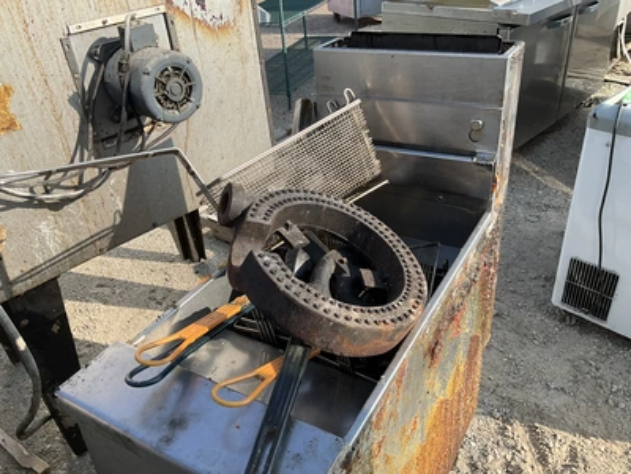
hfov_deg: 61.7
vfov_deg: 48.2
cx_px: 316
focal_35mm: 29
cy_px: 237
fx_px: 529
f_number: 1.8
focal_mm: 3
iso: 25
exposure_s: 1/719
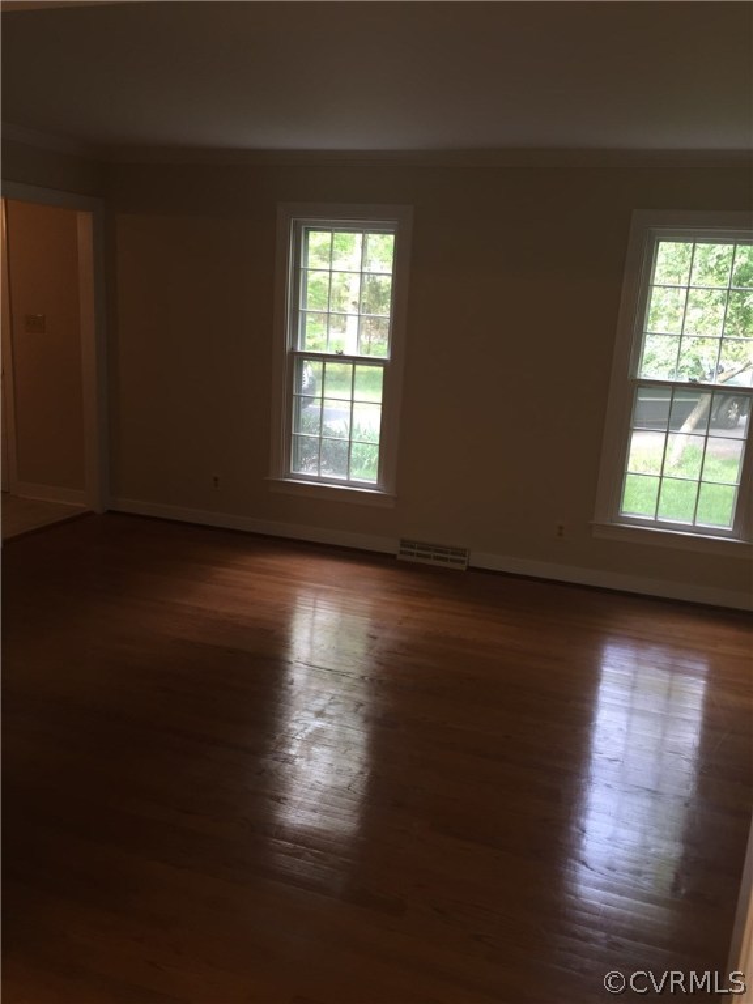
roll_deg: -3.1
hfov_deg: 48.2
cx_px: 376
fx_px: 841
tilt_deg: -11.5
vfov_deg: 61.7
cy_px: 502
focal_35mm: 29
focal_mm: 4.15
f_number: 2.2
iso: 40
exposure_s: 1/30
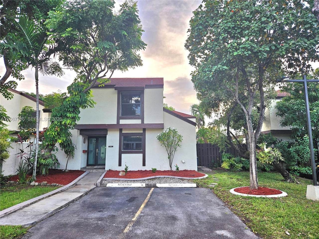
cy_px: 120
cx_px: 160
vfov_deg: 58.9
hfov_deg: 73.9
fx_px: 212
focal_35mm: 23
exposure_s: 1/182
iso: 25
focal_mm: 5.4
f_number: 1.8
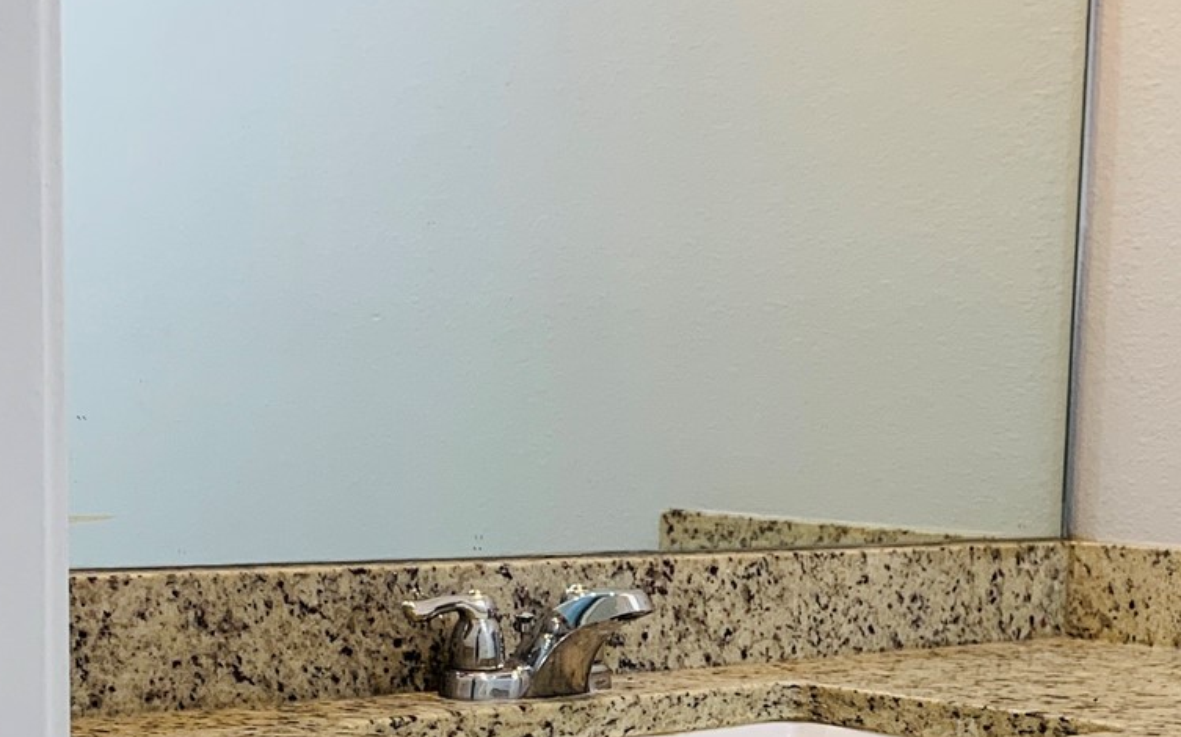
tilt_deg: -7.3
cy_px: 784
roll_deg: -1.6
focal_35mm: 75
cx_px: 754
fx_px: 2413
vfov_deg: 16.9
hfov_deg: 27.4
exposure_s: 1/60
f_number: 1.8
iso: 64
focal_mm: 4.25
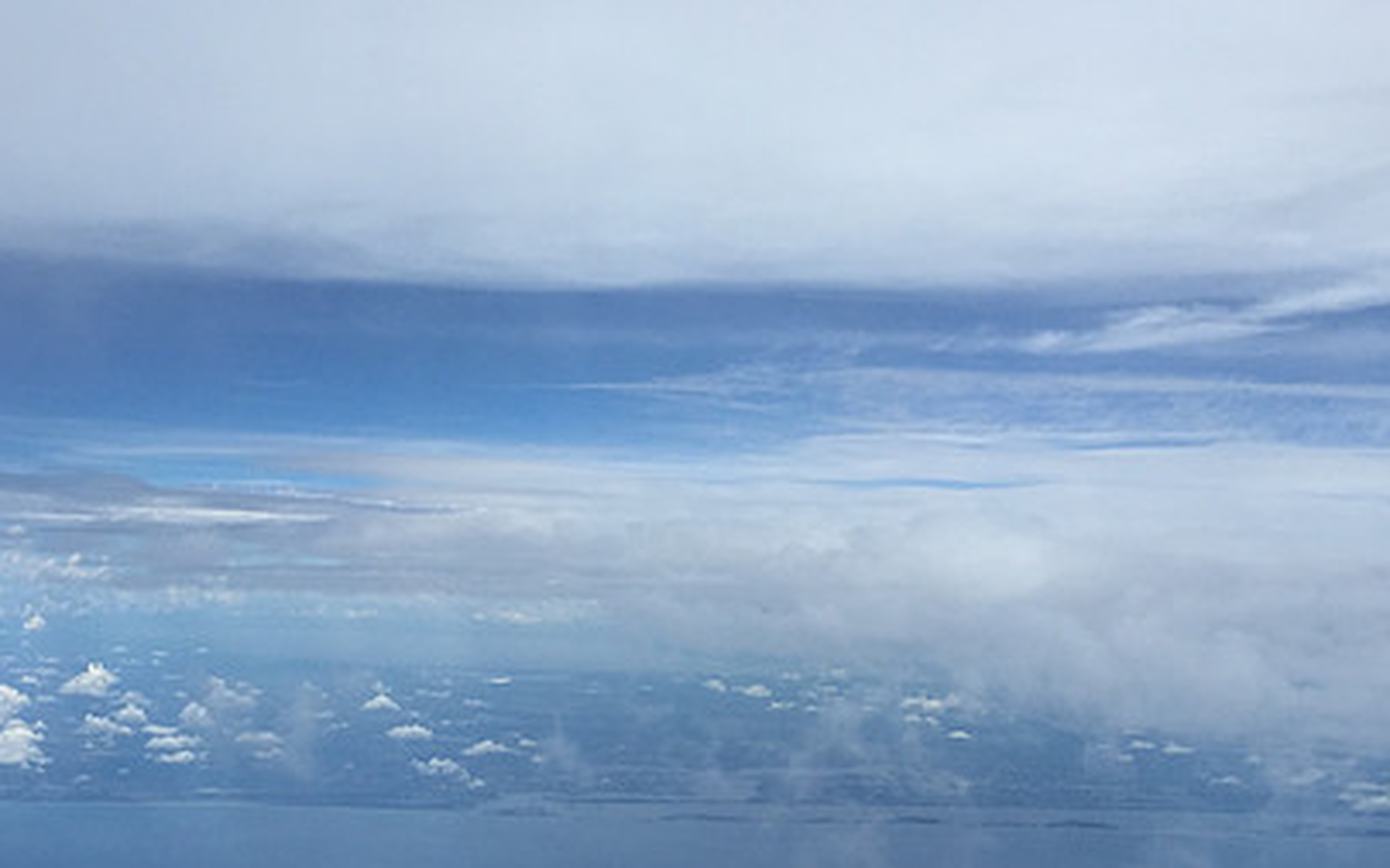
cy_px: 691
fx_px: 1667
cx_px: 604
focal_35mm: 44
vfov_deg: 28.6
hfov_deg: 45.2
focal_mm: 4.15
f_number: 2.2
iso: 32
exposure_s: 1/3968
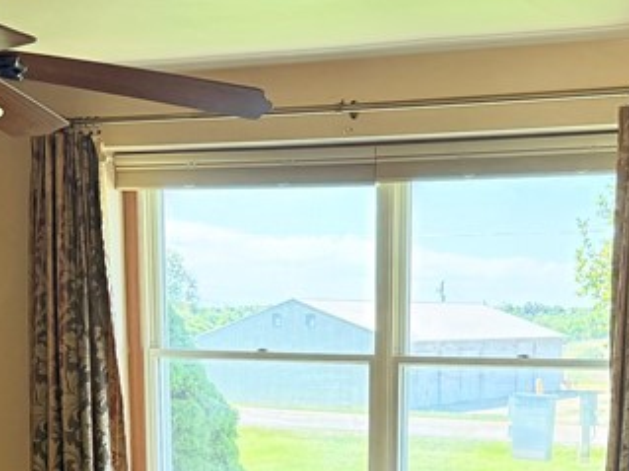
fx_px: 1399
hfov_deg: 25.3
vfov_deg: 18.0
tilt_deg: -11.1
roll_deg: +0.3
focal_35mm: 77
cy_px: 599
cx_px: 386
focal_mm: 6.76
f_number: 1.78
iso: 200
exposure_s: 1/167
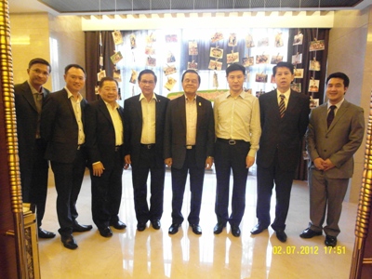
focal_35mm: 24
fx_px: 258
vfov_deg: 56.8
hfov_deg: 71.6
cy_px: 140
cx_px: 186
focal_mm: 5.2
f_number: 3.9
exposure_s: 1/30
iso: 1600
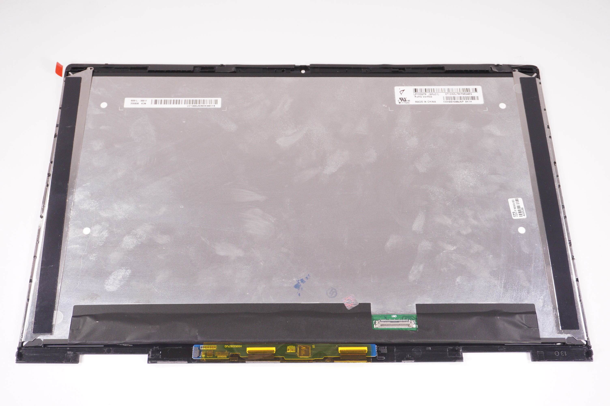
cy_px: 203
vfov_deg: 34.1
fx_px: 660
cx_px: 305
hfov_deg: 49.6
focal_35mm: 39
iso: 800
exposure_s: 1/250
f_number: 5.6
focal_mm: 26
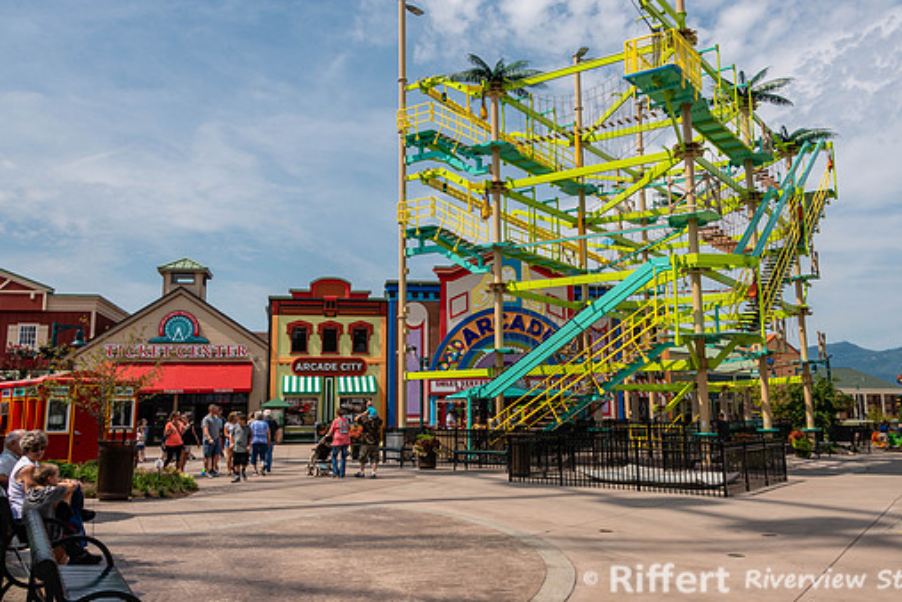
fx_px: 827
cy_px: 266
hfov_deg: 57.2
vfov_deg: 39.9
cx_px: 464
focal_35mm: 33
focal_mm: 28
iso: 100
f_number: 7.1
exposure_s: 1/500
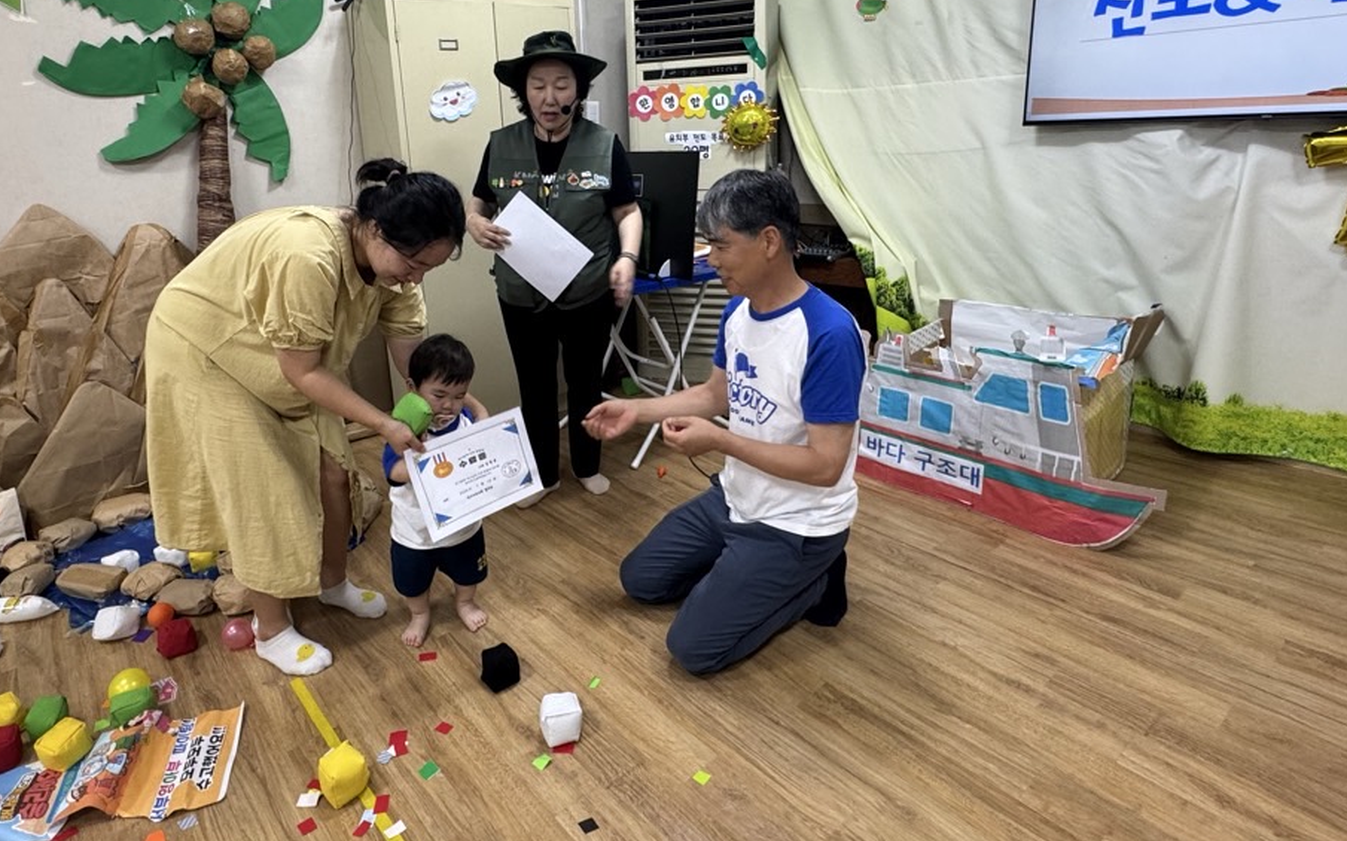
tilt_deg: -13.4
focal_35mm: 21
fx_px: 771
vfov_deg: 56.5
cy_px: 311
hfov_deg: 81.9
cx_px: 591
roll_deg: +3.4
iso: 200
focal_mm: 2.22
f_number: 2.2
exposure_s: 1/60
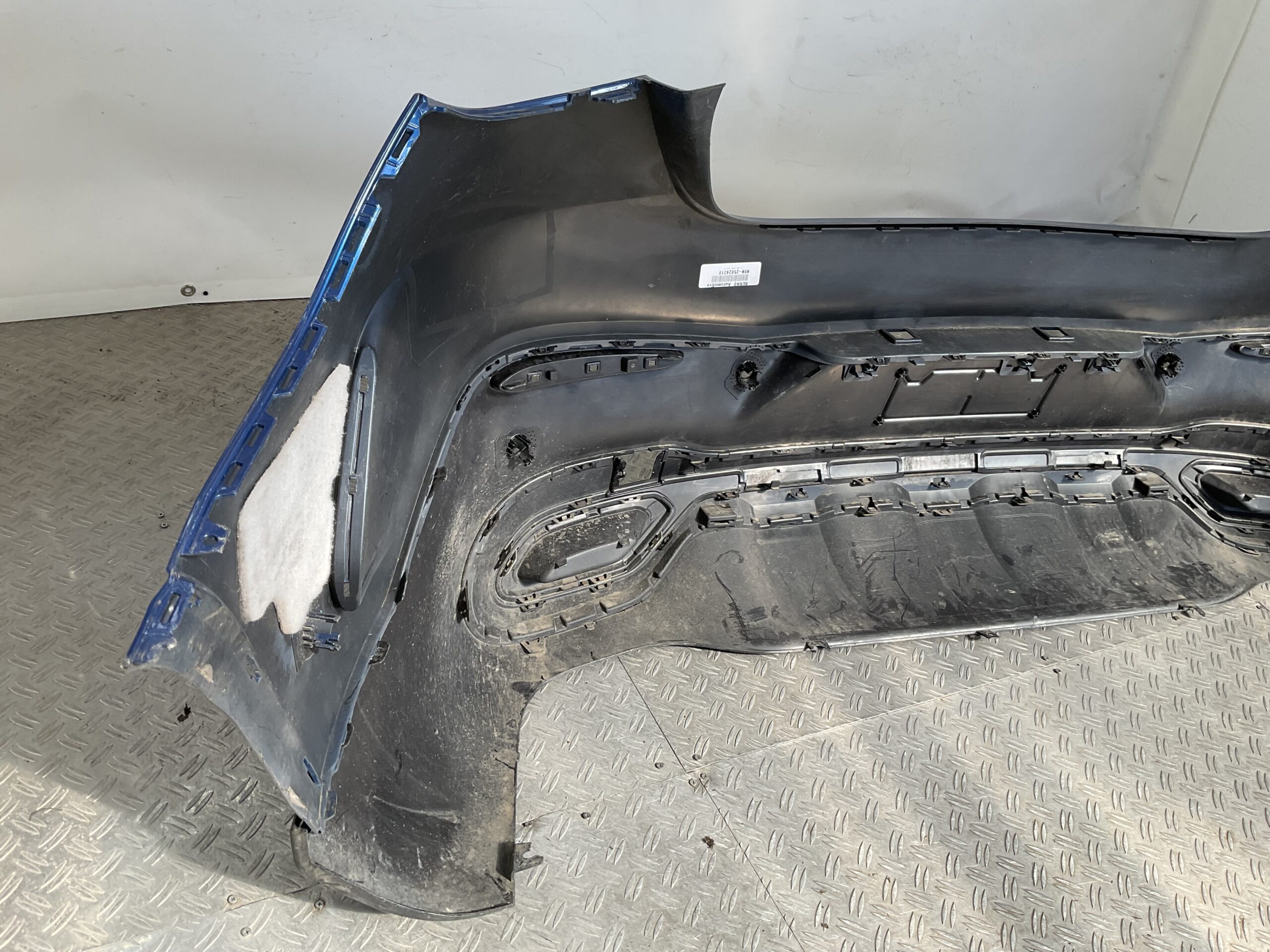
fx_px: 1064
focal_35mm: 29
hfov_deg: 61.7
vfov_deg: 48.2
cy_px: 476
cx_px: 635
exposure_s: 1/316
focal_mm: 3
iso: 16
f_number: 1.8
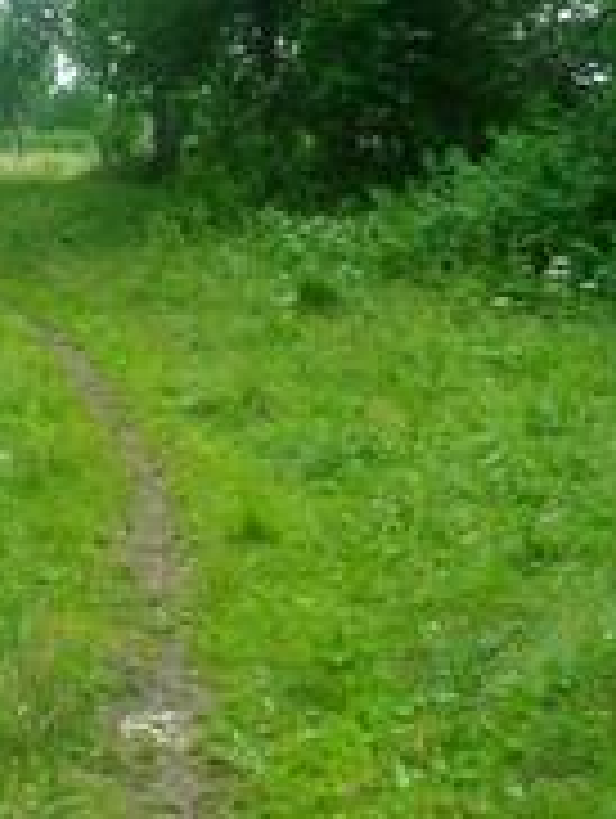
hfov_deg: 19.5
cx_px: 34
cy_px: 396
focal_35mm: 74
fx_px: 1752
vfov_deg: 26.3
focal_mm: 4.9
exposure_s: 1/350
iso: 100
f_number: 3.5
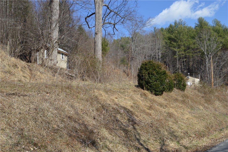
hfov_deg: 49.6
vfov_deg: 34.1
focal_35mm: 39
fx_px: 247
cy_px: 76
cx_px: 114
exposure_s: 1/250
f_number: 8
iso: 100
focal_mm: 26
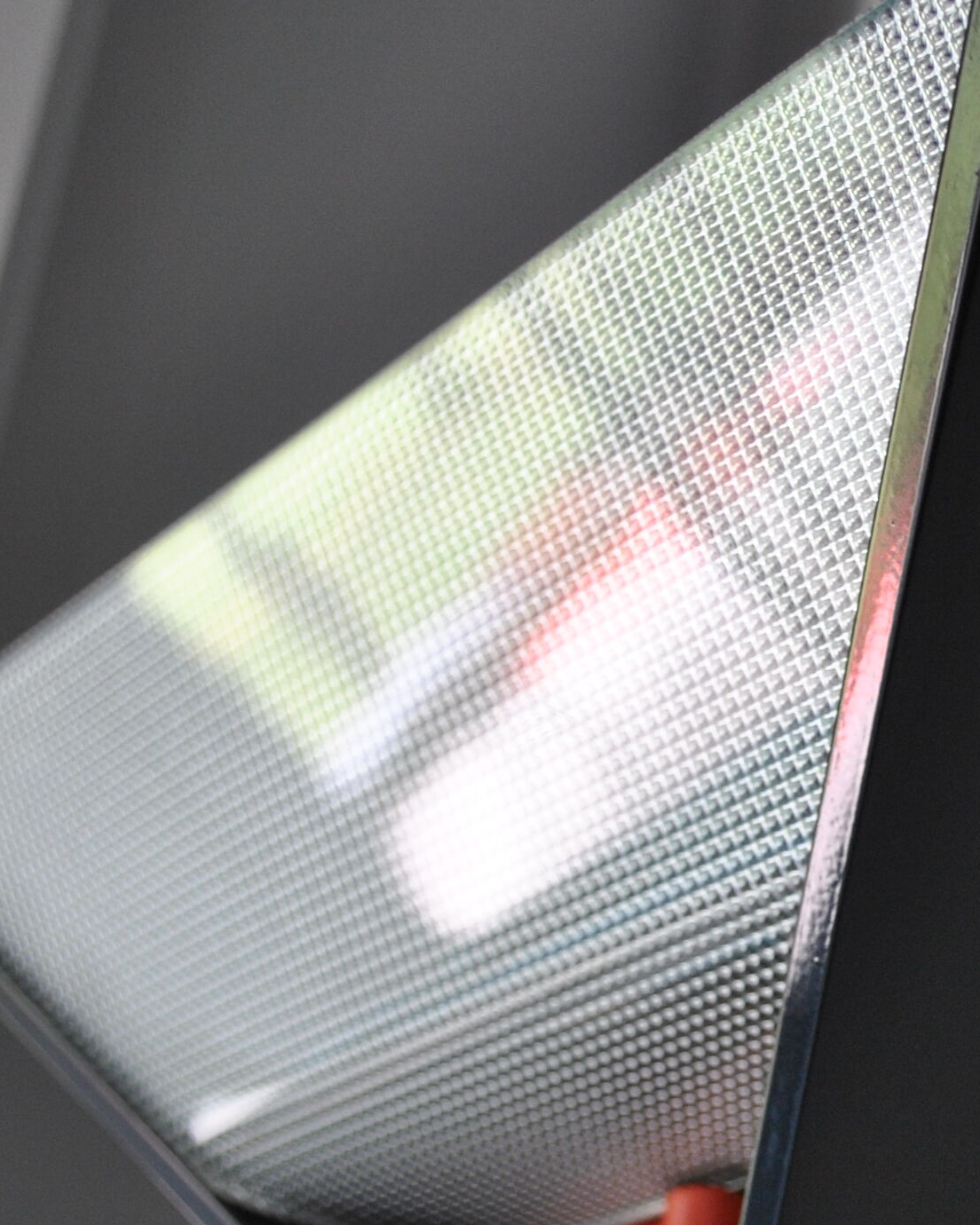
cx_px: 1008
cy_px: 794
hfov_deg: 17.2
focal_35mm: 87
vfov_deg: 21.9
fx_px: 3154
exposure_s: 1/30
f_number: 3.8
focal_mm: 22
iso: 220
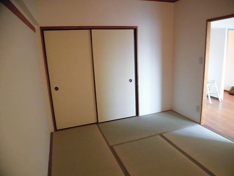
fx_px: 162
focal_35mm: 24
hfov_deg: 71.6
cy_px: 88
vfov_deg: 56.8
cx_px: 117
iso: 800
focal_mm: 4.3
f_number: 3.1
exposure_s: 1/13
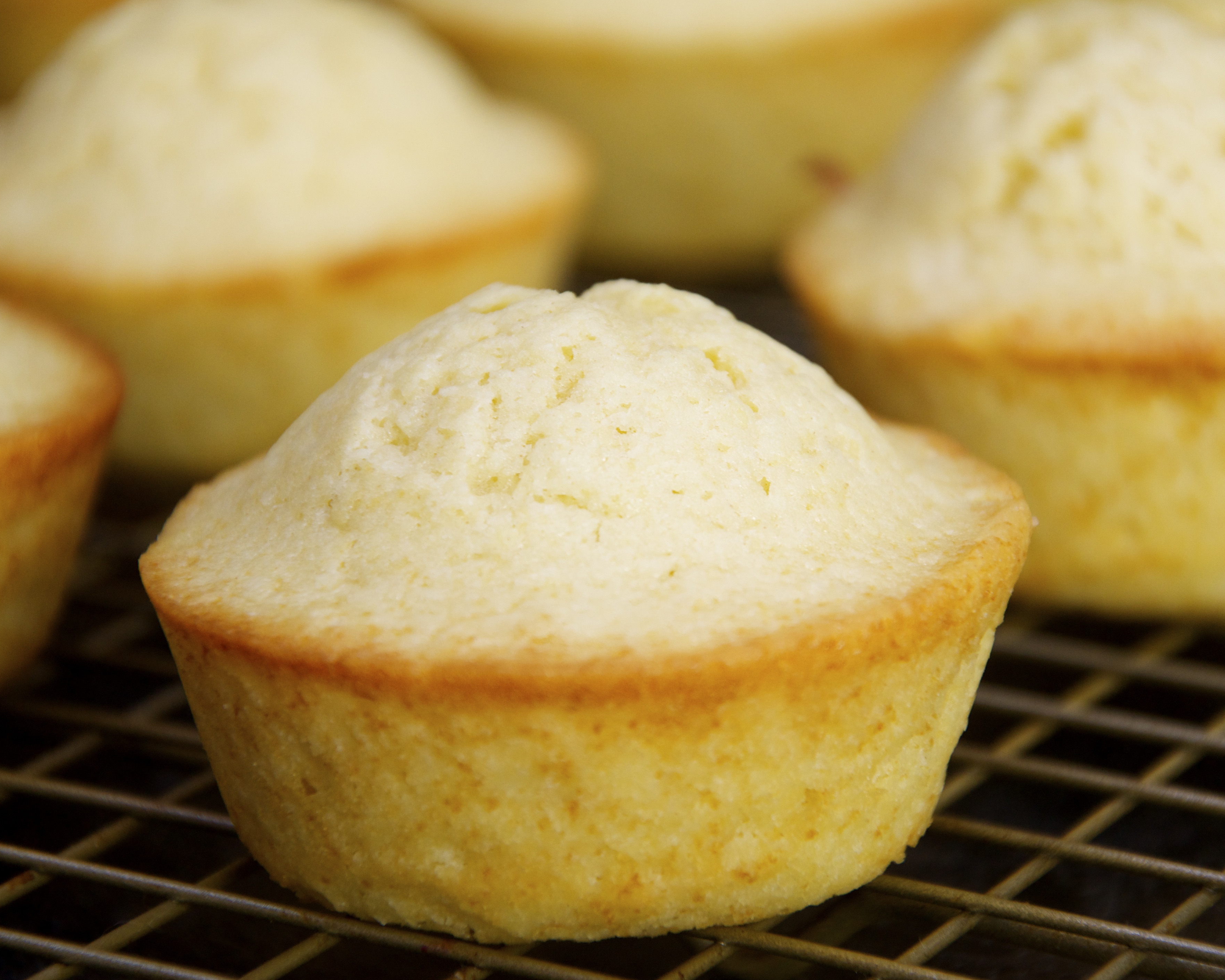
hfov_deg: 10.8
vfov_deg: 8.7
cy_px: 490
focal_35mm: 179
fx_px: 6474
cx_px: 648
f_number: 5.6
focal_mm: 105
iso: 400
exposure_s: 1/60
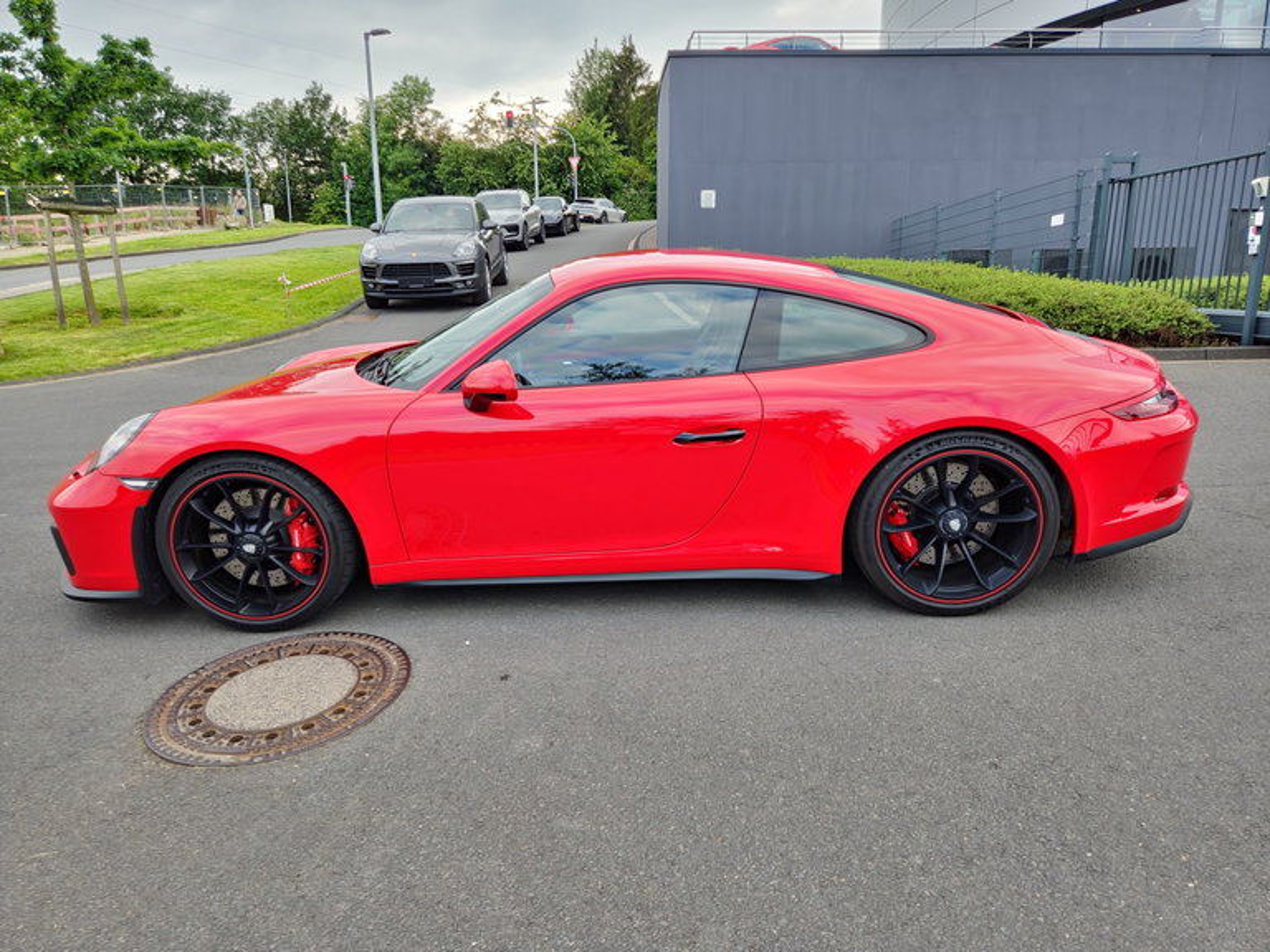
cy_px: 476
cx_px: 635
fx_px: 844
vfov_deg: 58.9
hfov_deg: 73.9
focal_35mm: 23
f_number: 1.8
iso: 20
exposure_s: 1/111
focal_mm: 5.4
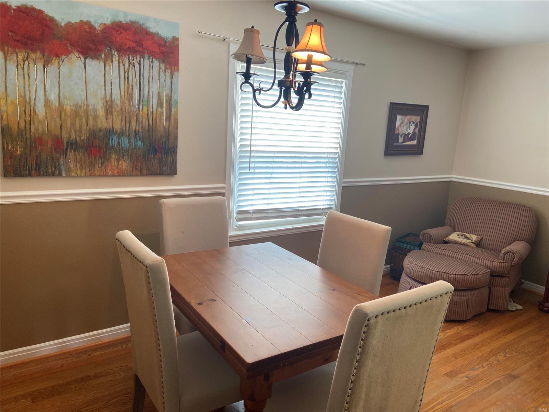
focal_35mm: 26
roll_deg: -3.2
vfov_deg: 53.1
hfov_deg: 67.3
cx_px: 274
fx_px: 412
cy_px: 206
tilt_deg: -9.7
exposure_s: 1/60
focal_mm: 4.25
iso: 80
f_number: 1.8
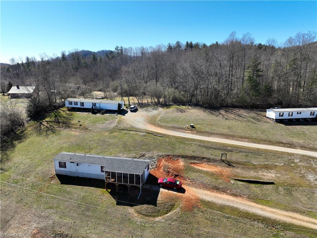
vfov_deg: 56.8
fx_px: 220
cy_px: 119
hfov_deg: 71.6
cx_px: 158
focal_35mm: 24
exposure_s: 1/240
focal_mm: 12.3
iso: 140
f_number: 2.8
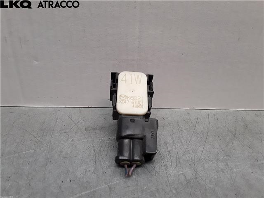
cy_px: 99
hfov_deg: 63.4
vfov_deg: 49.7
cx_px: 132
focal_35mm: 28
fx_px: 214
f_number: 1.9
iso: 64
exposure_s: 1/100
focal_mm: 2.91
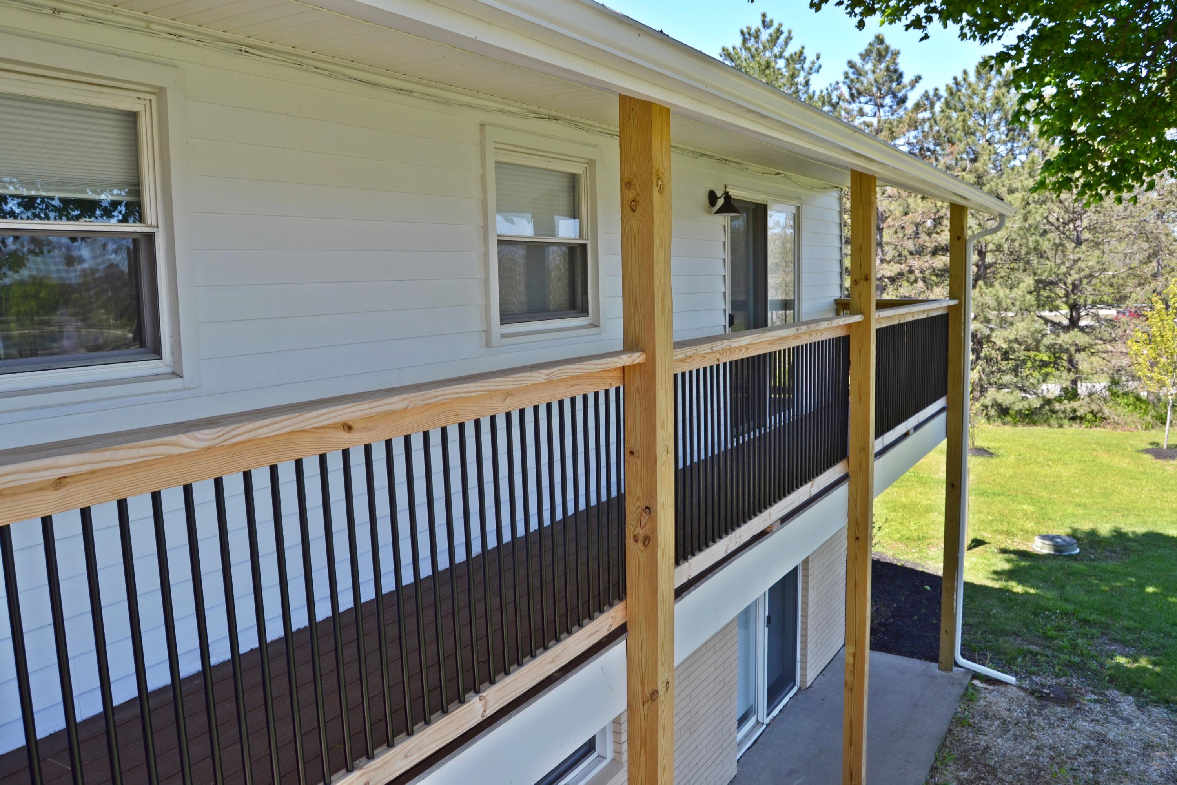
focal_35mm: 27
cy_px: 392
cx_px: 588
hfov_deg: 67.4
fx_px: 883
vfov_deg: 47.9
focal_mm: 18
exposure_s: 1/125
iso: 100
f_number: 5.6
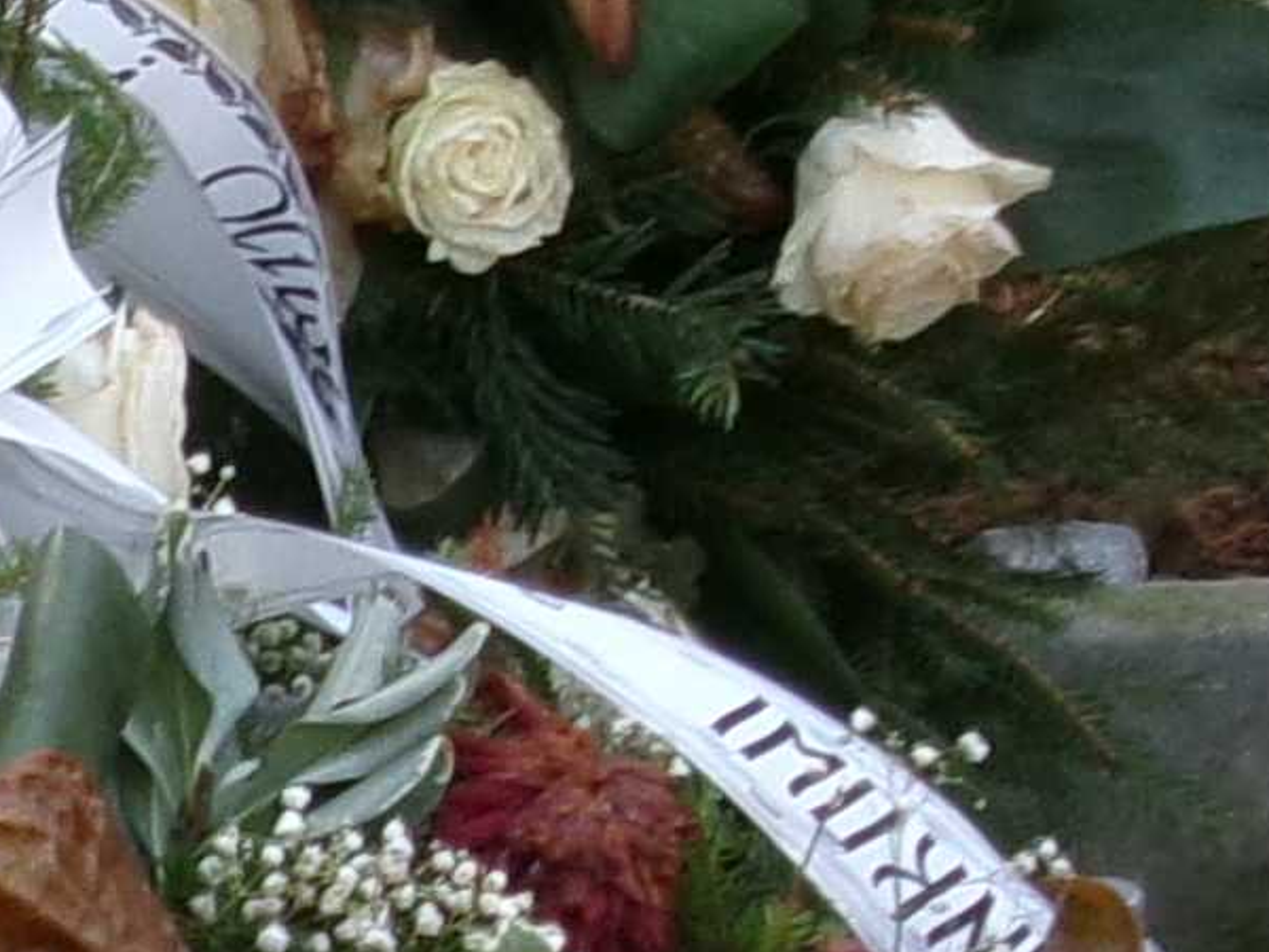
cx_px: -1000
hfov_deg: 8.8
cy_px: 1077
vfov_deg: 6.9
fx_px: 7882
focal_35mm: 215
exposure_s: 1/75
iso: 100
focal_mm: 5.1
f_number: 3.9
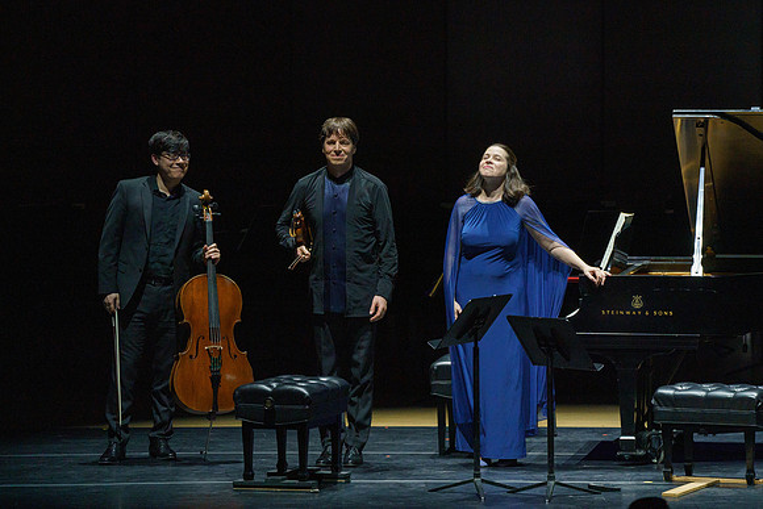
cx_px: 382
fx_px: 5808
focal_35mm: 274
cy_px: 254
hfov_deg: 7.5
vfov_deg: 5.0
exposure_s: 1/320
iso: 3200
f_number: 8
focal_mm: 274
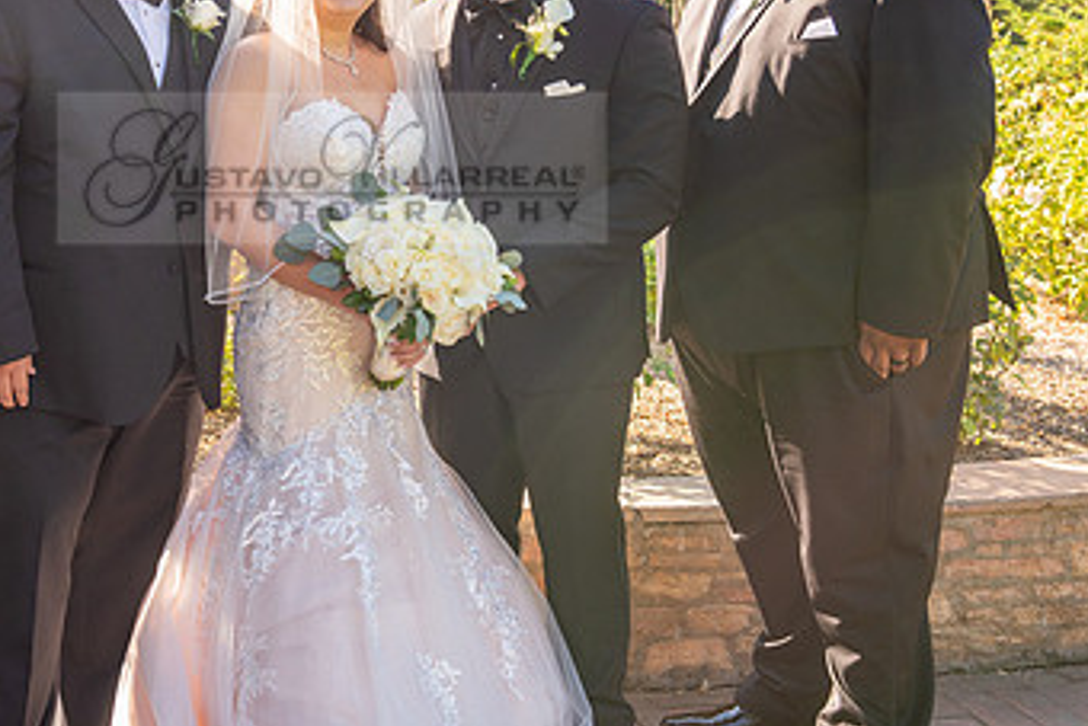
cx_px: 336
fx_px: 2268
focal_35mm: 75
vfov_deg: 18.1
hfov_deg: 26.8
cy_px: 168
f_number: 5.6
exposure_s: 1/250
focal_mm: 44
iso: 200
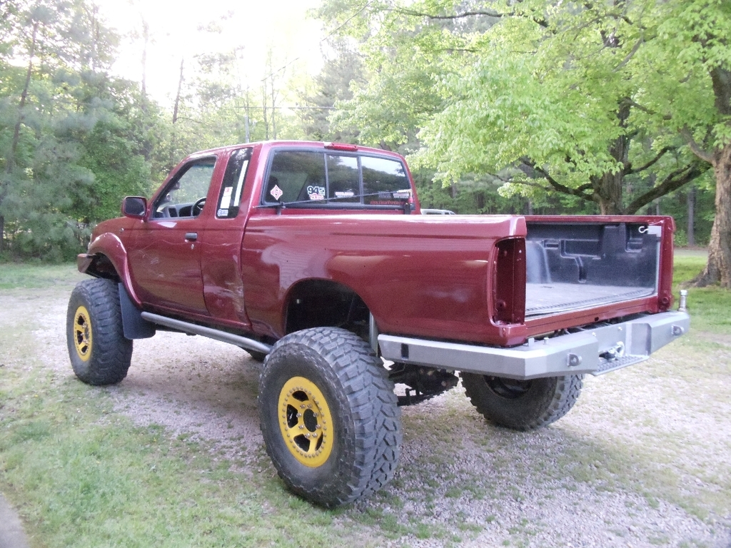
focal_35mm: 44
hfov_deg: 42.9
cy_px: 274
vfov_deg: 32.9
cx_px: 366
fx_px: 929
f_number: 3.5
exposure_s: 1/60
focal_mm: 6
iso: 800
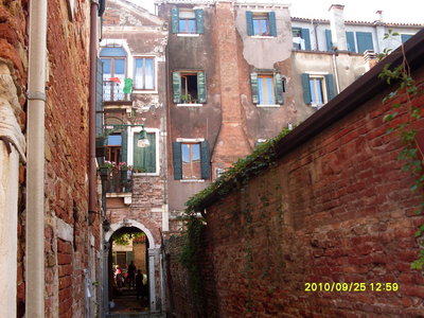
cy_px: 159
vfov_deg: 37.7
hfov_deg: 49.0
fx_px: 465
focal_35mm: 38
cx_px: 212
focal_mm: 6.3
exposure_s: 1/180
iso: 80
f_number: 2.8
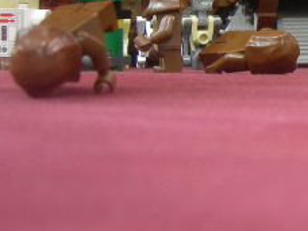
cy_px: -7
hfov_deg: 18.6
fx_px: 899
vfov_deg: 14.4
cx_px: 354
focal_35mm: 101
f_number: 2.7
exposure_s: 1/4.1
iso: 197
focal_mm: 7.5
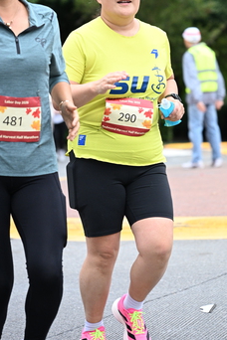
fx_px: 1598
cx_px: 147
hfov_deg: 8.1
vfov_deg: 12.1
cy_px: 80
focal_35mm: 169
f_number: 4
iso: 1600
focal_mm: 105
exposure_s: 1/640
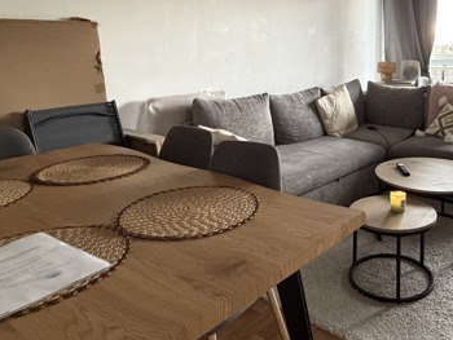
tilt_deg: -4.5
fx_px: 419
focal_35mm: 32
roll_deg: +0.0
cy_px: 78
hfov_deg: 54.6
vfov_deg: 42.6
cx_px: 329
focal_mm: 2.22
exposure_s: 1/60
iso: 640
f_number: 2.2
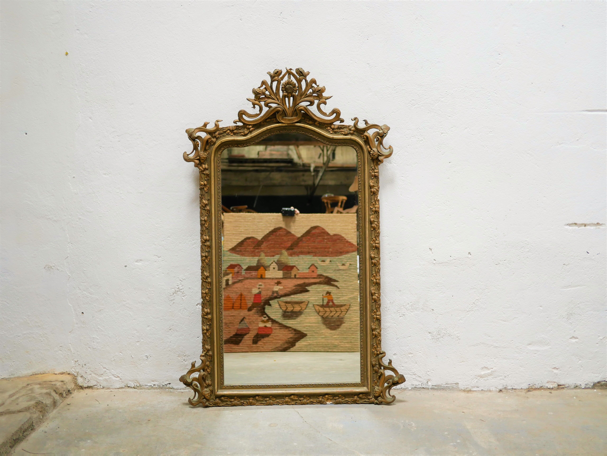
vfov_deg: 36.0
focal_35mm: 40
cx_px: 304
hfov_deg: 46.8
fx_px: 702
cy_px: 228
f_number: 1.7
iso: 400
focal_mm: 20
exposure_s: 1/60
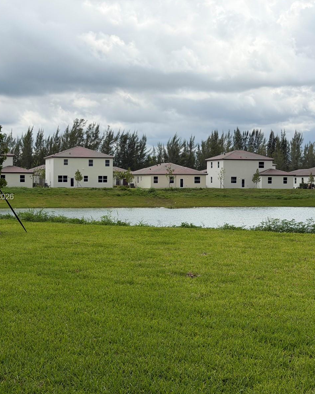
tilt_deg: -1.4
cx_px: 176
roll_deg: -0.2
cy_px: 197
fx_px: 734
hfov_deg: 24.2
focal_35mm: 63
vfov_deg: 30.0
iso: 64
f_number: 1.78
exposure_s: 1/5587
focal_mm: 6.76
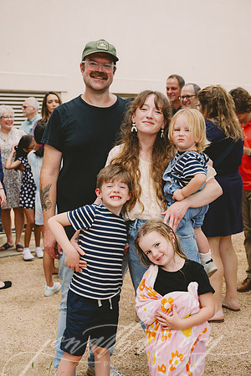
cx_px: 126
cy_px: 188
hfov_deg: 26.0
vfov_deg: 38.2
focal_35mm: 52
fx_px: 544
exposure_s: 1/1250
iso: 1250
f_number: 4.5
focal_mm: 52
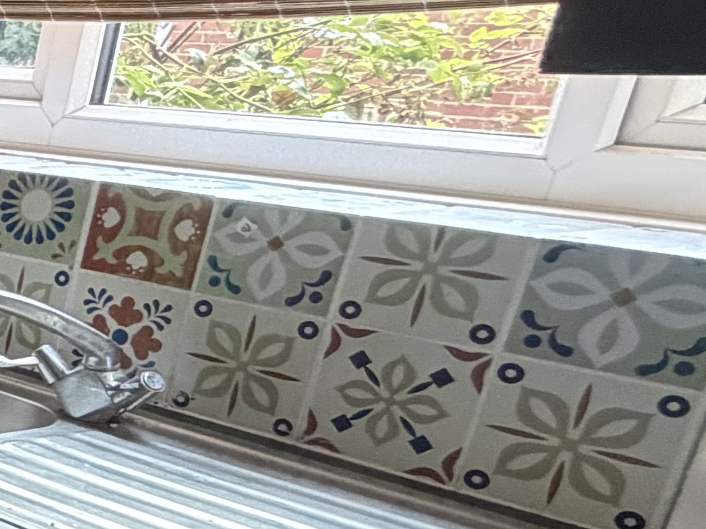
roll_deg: +1.1
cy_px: 423
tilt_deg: -17.5
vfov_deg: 23.0
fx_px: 1285
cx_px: -882
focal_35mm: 63
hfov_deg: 16.6
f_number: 2.2
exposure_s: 1/60
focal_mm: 2.22
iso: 400
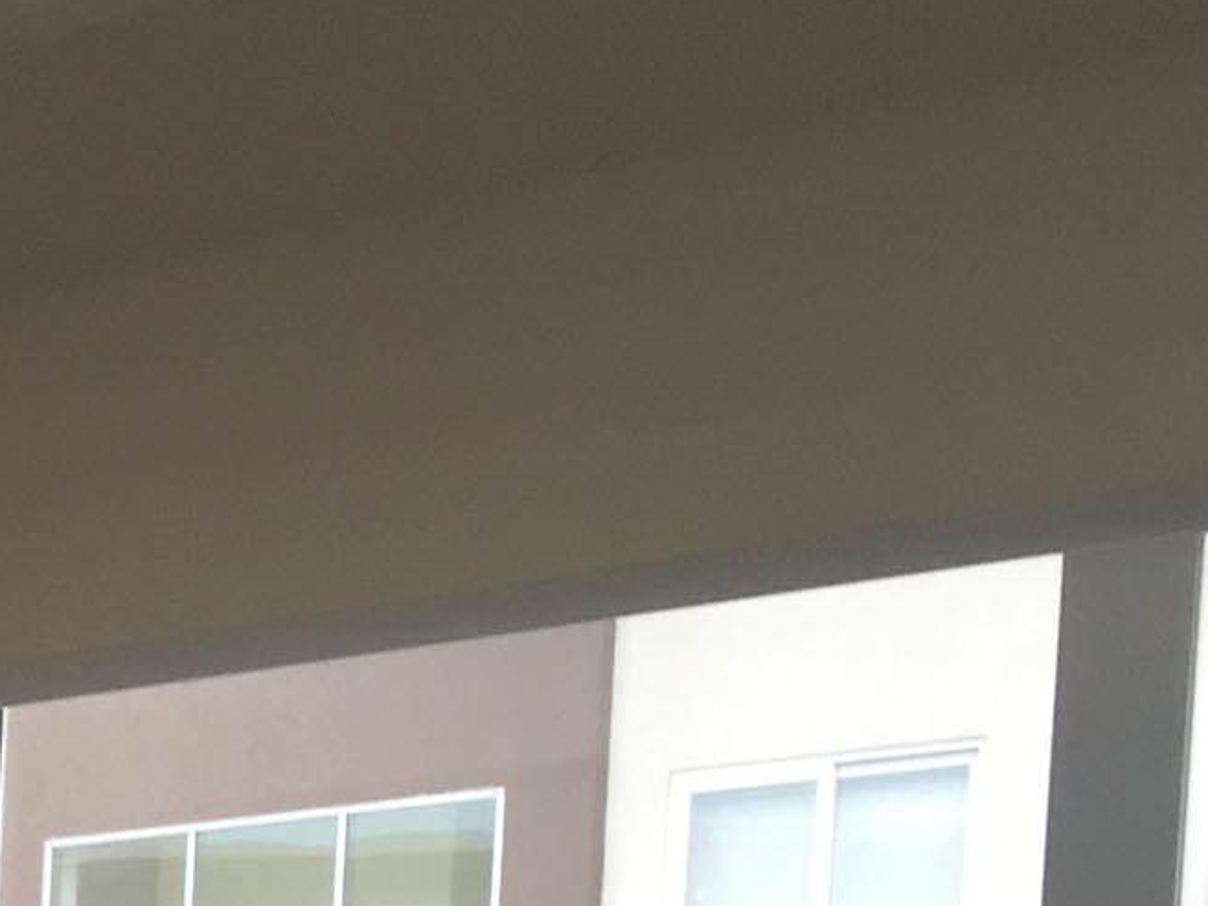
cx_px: -1066
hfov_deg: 12.4
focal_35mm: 144
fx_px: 5026
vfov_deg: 9.4
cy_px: 2047
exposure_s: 1/130
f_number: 2.2
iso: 32
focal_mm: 4.15
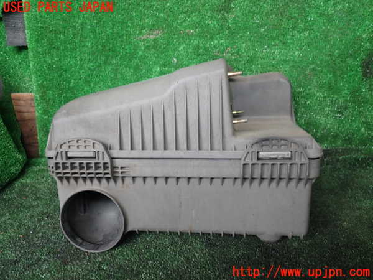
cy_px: 140
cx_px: 186
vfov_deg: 46.8
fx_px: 323
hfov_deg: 60.0
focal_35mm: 30
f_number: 2.3
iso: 200
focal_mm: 5.4
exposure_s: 1/40
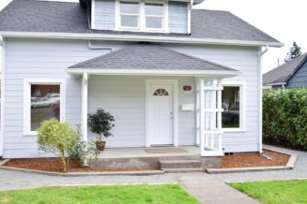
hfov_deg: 57.1
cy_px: 100
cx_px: 139
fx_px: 281
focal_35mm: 33
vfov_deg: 40.0
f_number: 3.5
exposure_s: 1/1600
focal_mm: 18
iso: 640
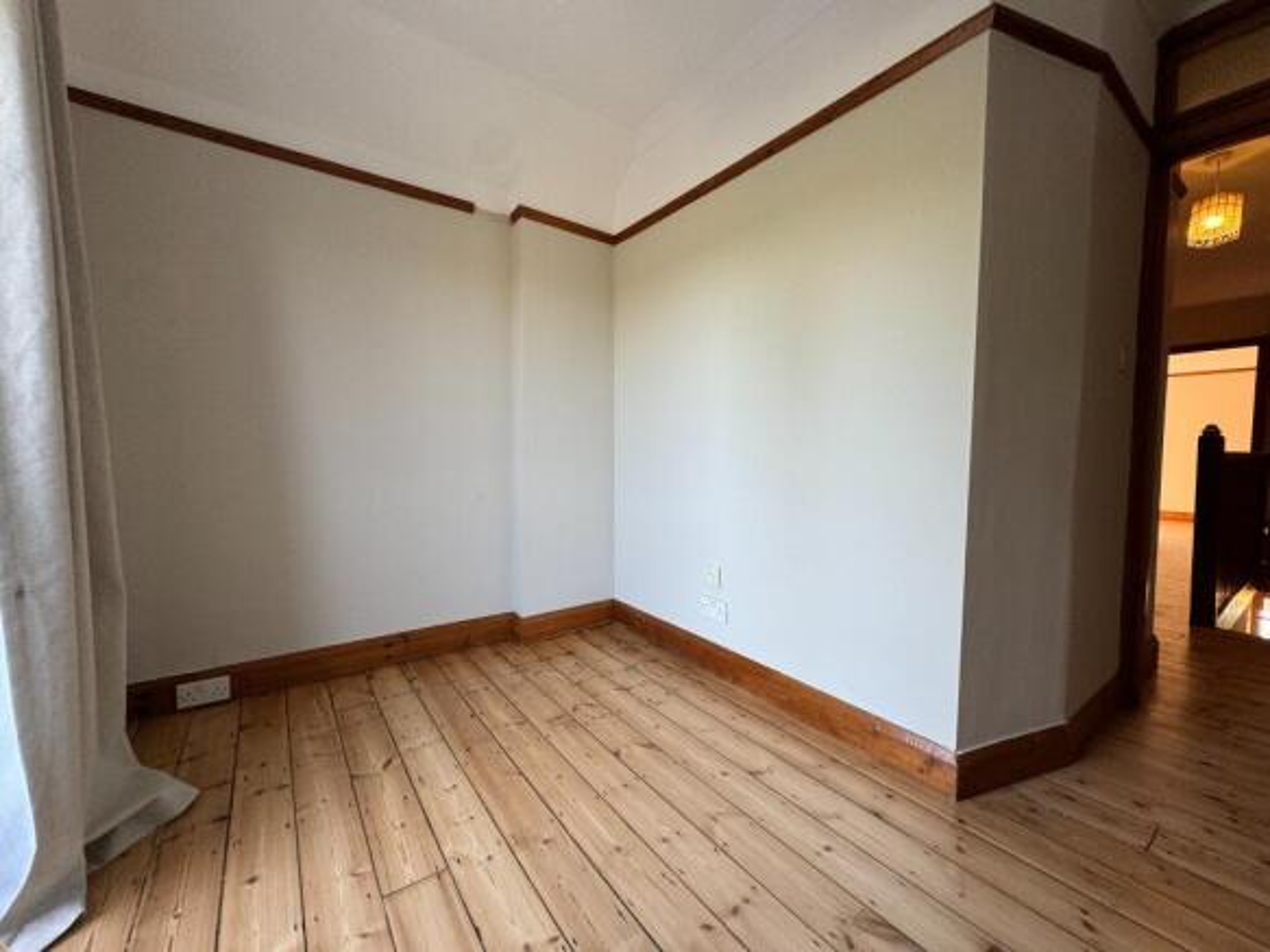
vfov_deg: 85.7
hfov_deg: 102.1
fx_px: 514
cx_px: 635
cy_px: 476
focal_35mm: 14
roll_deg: -0.4
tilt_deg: -3.1
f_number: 2.2
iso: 100
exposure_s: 1/99
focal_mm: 2.22
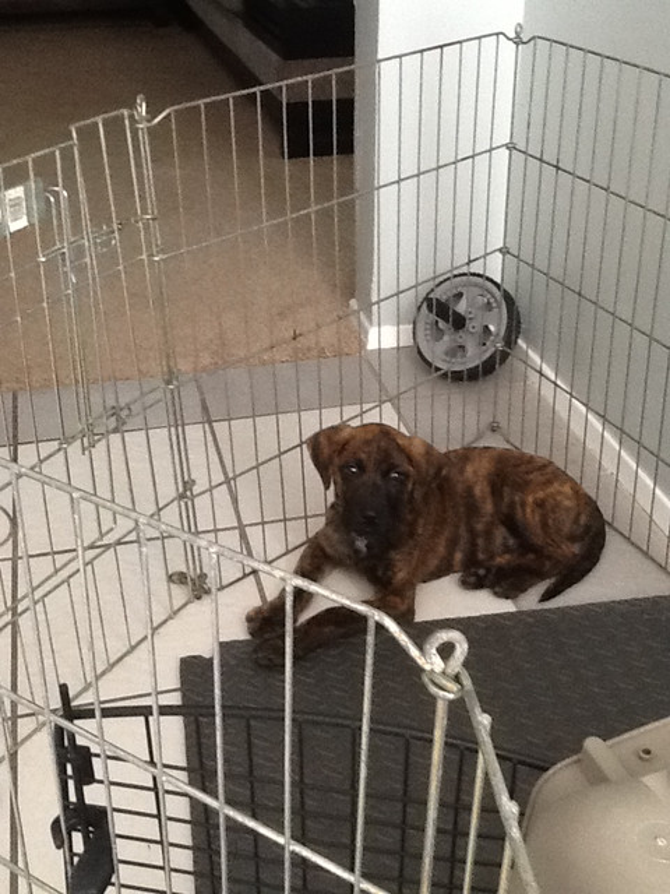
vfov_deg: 42.9
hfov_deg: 32.9
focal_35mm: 44
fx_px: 1136
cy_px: 447
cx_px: 335
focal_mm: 2.03
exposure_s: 1/30
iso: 160
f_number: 2.4
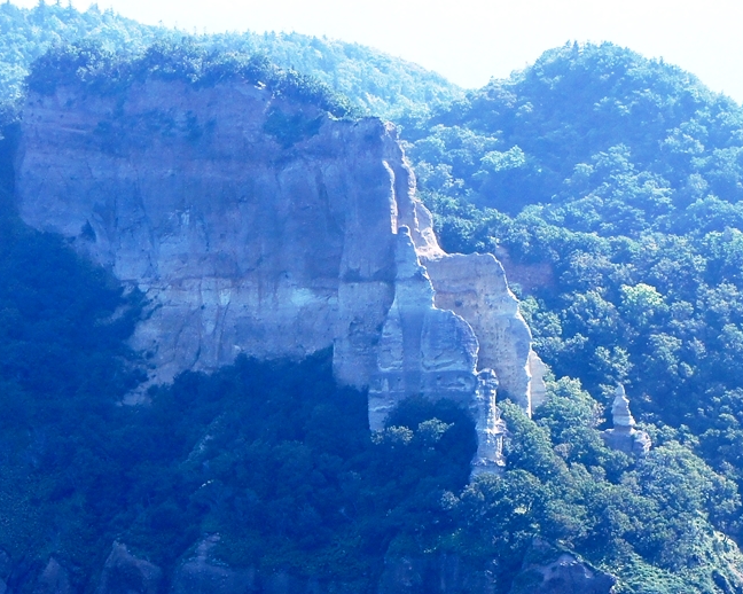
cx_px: 324
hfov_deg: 8.8
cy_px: 294
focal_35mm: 220
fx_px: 4836
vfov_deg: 7.0
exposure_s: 1/400
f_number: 8
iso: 200
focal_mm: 55
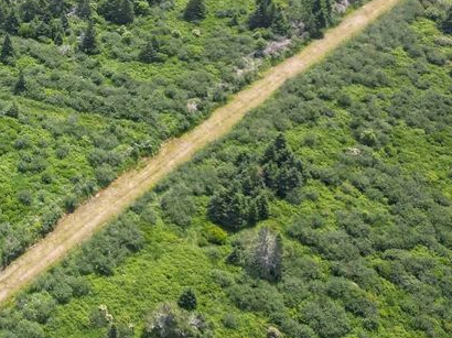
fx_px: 783
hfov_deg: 29.9
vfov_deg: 23.8
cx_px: -7
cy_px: 37
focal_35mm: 60
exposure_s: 1/1000
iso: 100
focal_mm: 6.72
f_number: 1.7
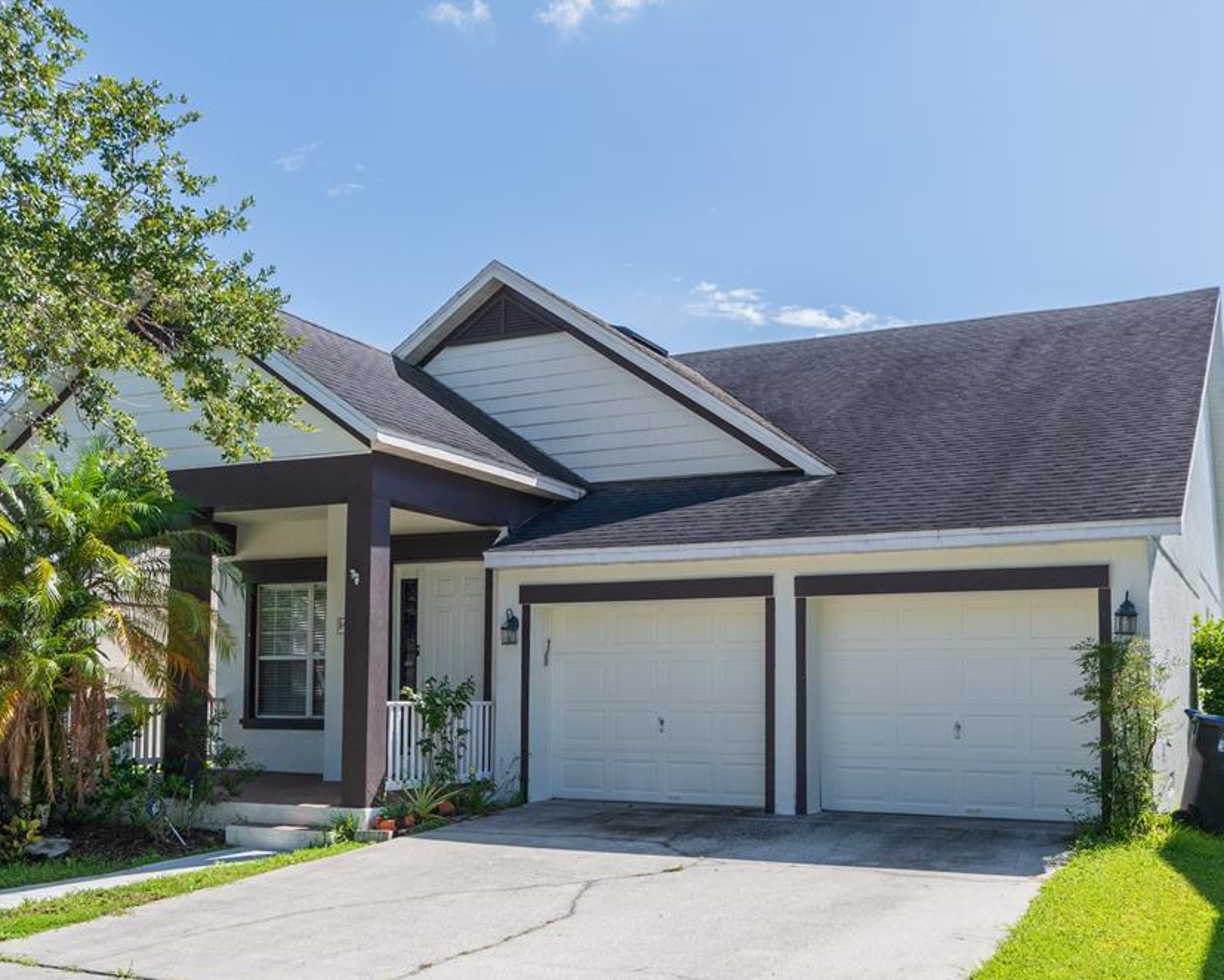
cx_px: 588
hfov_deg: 60.4
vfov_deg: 50.0
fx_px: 1051
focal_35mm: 29
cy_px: 501
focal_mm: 17
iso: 250
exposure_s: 1/640
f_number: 9
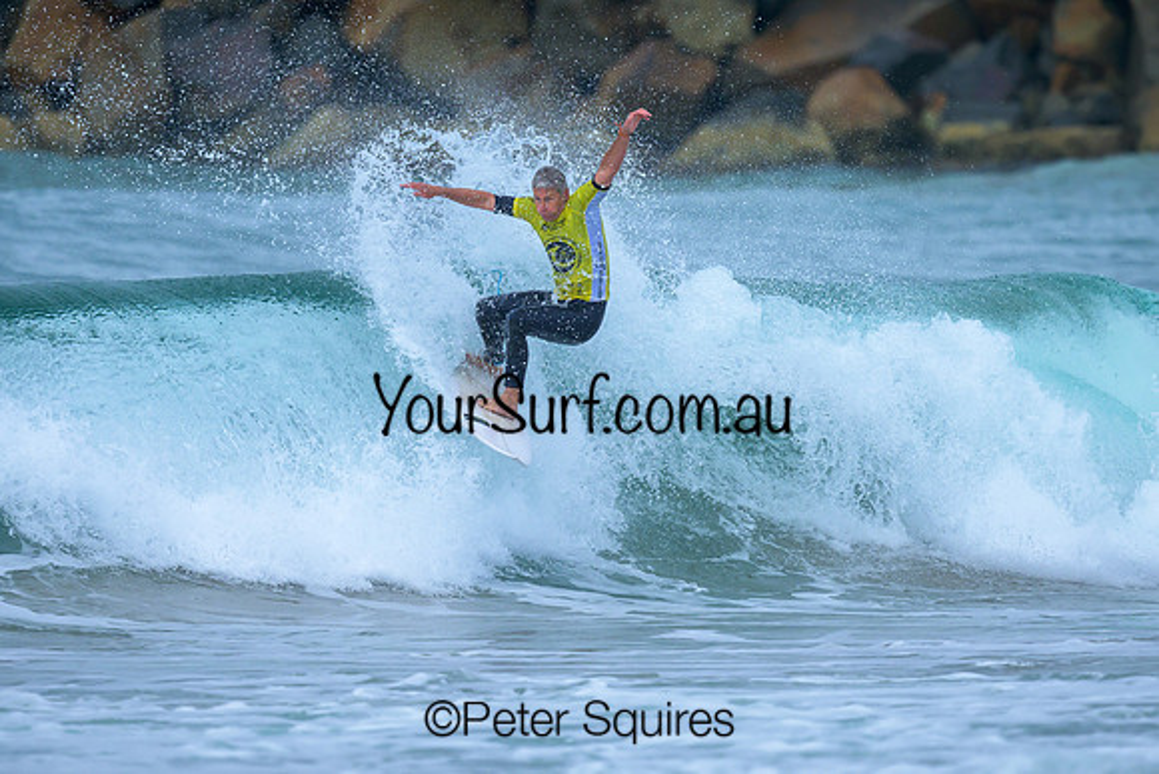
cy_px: 341
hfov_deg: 1.9
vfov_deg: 1.3
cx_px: 558
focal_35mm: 1100
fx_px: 35415
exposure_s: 1/2000
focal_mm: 800
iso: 500
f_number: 6.3
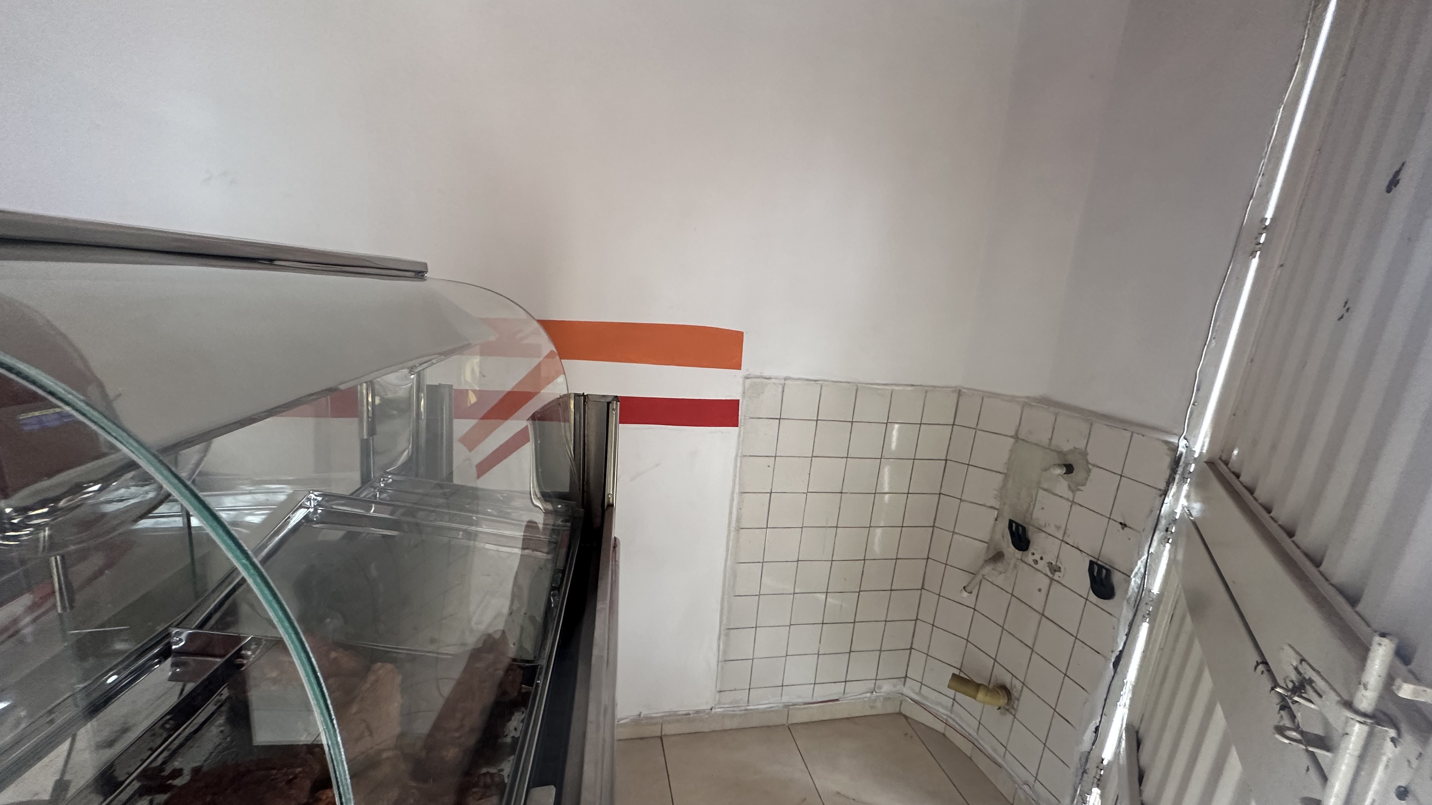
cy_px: 449
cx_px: 723
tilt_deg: -12.7
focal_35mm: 16
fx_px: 608
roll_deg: -4.6
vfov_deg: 66.9
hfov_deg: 99.4
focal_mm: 2.22
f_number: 2.2
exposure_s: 1/62
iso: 320
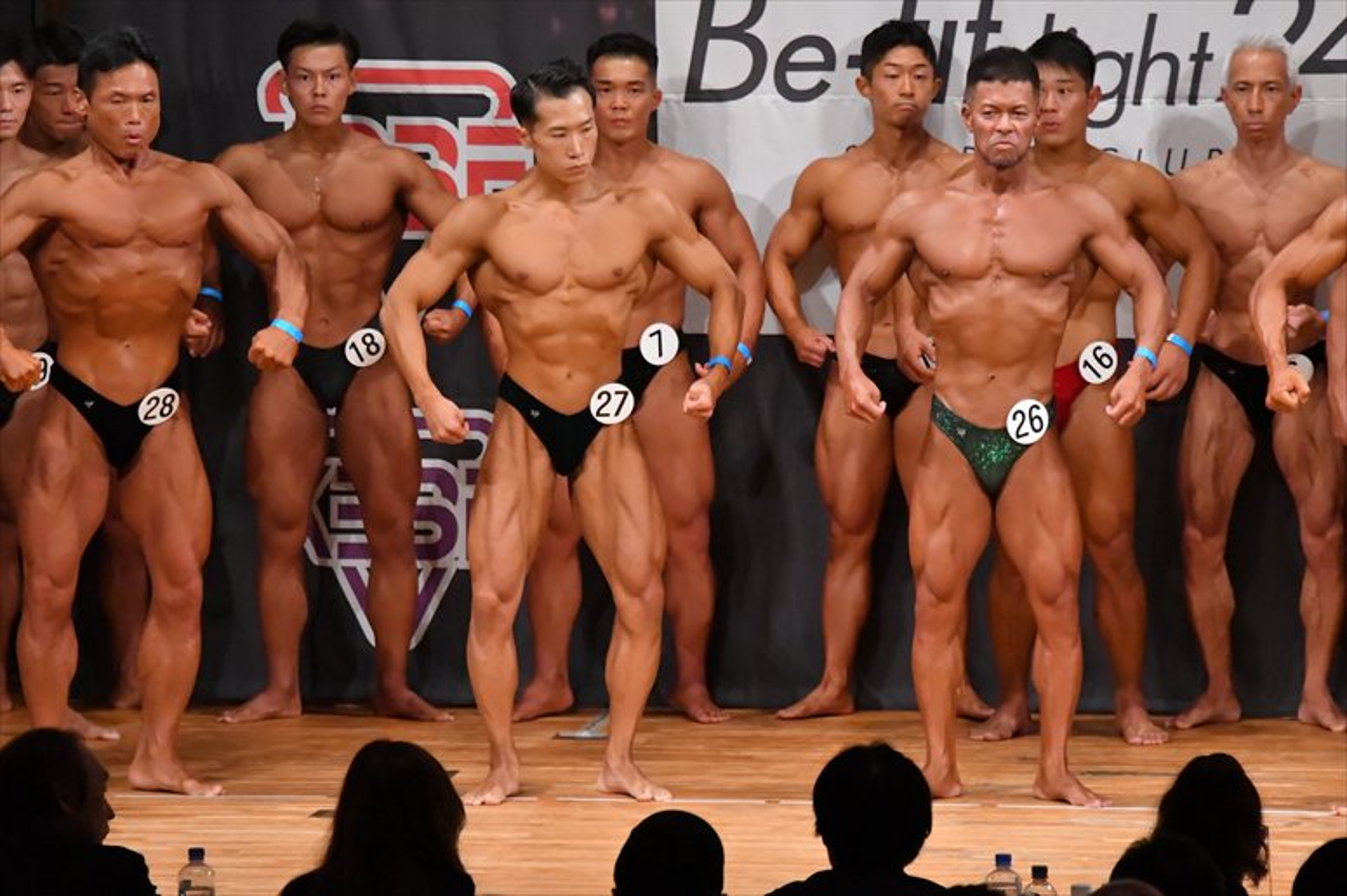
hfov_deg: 7.2
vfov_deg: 4.8
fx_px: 10659
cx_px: 674
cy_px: 448
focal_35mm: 285
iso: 9000
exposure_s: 1/400
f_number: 5.6
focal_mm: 190
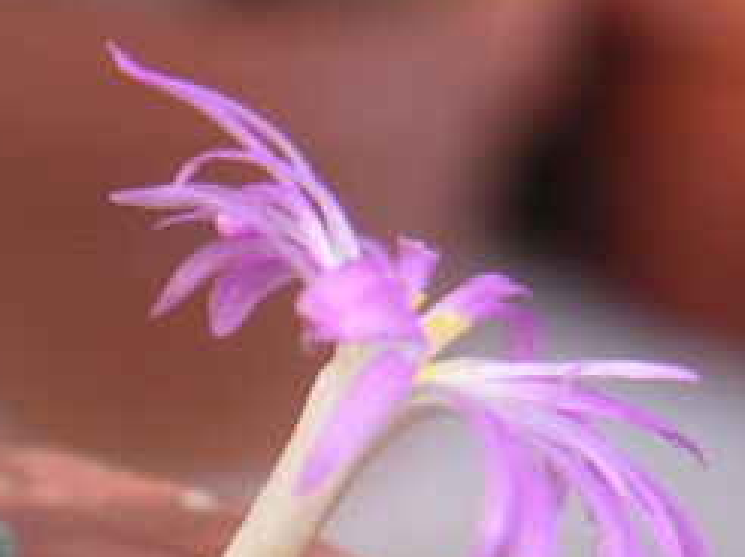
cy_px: 714
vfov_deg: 5.1
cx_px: -97
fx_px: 6214
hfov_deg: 6.8
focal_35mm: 289
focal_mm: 17.1
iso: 50
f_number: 3.6
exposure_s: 1/180
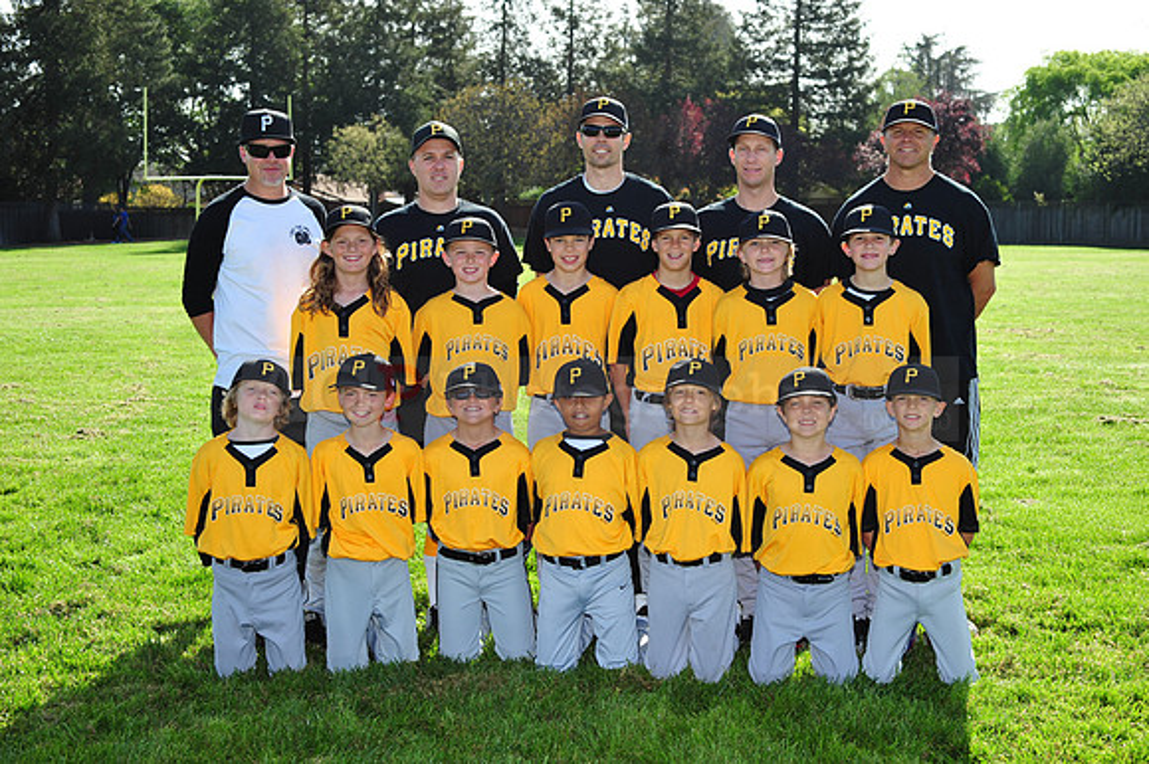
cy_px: 382
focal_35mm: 50
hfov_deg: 39.6
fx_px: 1595
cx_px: 574
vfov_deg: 27.0
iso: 400
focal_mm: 50
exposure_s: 1/800
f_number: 6.3
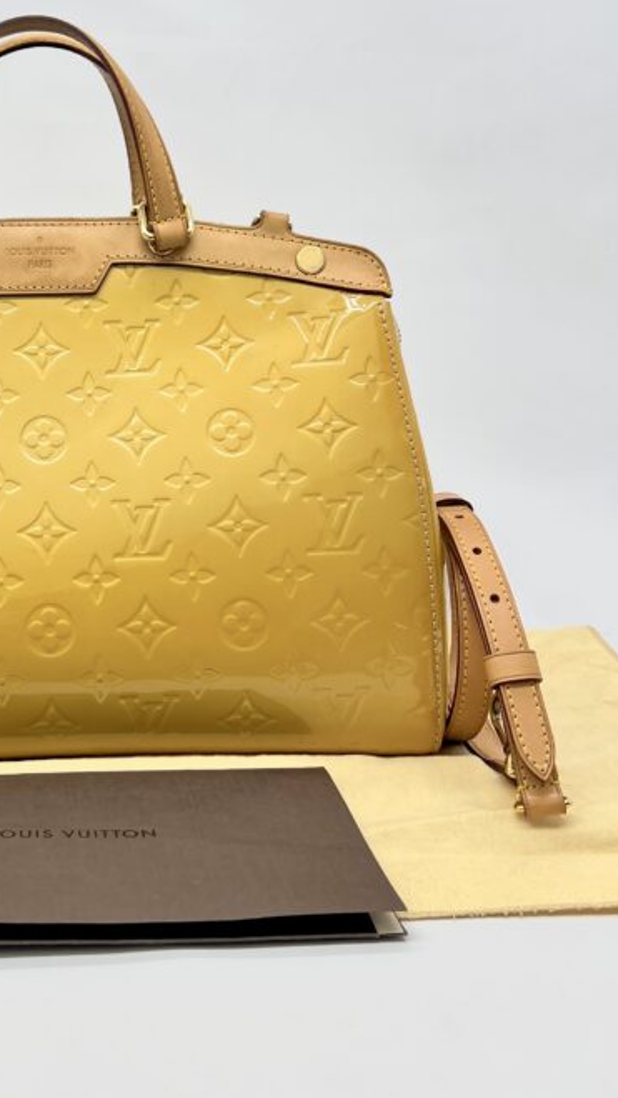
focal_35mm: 44
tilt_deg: -6.7
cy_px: 398
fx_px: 1281
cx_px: 57
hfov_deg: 26.2
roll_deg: +0.2
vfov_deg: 45.9
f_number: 1.5
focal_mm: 5.7
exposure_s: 1/167
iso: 40
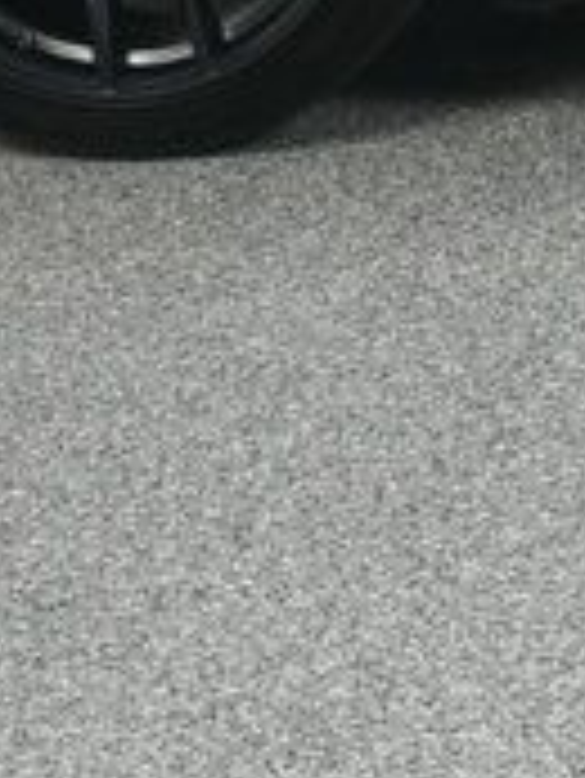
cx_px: 1341
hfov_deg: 7.5
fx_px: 4231
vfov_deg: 10.1
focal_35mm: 188
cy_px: -418
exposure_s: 1/160
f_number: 9
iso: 100
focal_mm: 22
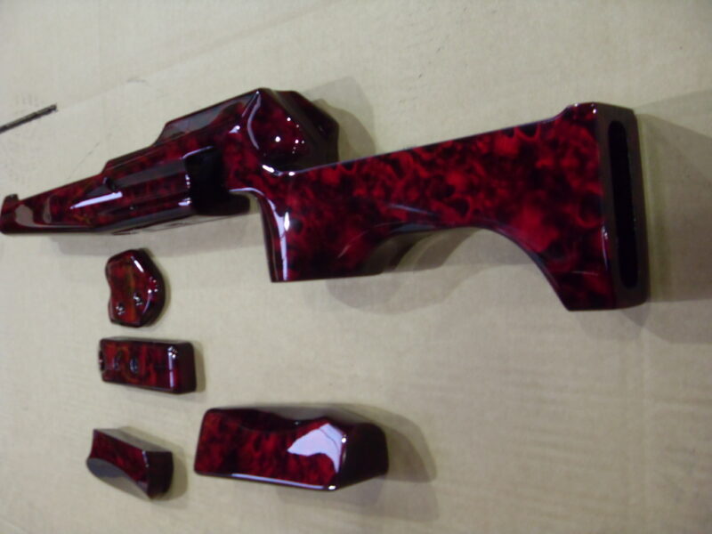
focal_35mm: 35
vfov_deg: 40.7
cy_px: 267
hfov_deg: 52.6
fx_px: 720
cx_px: 356
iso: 200
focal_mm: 6.3
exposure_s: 1/30
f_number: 2.8
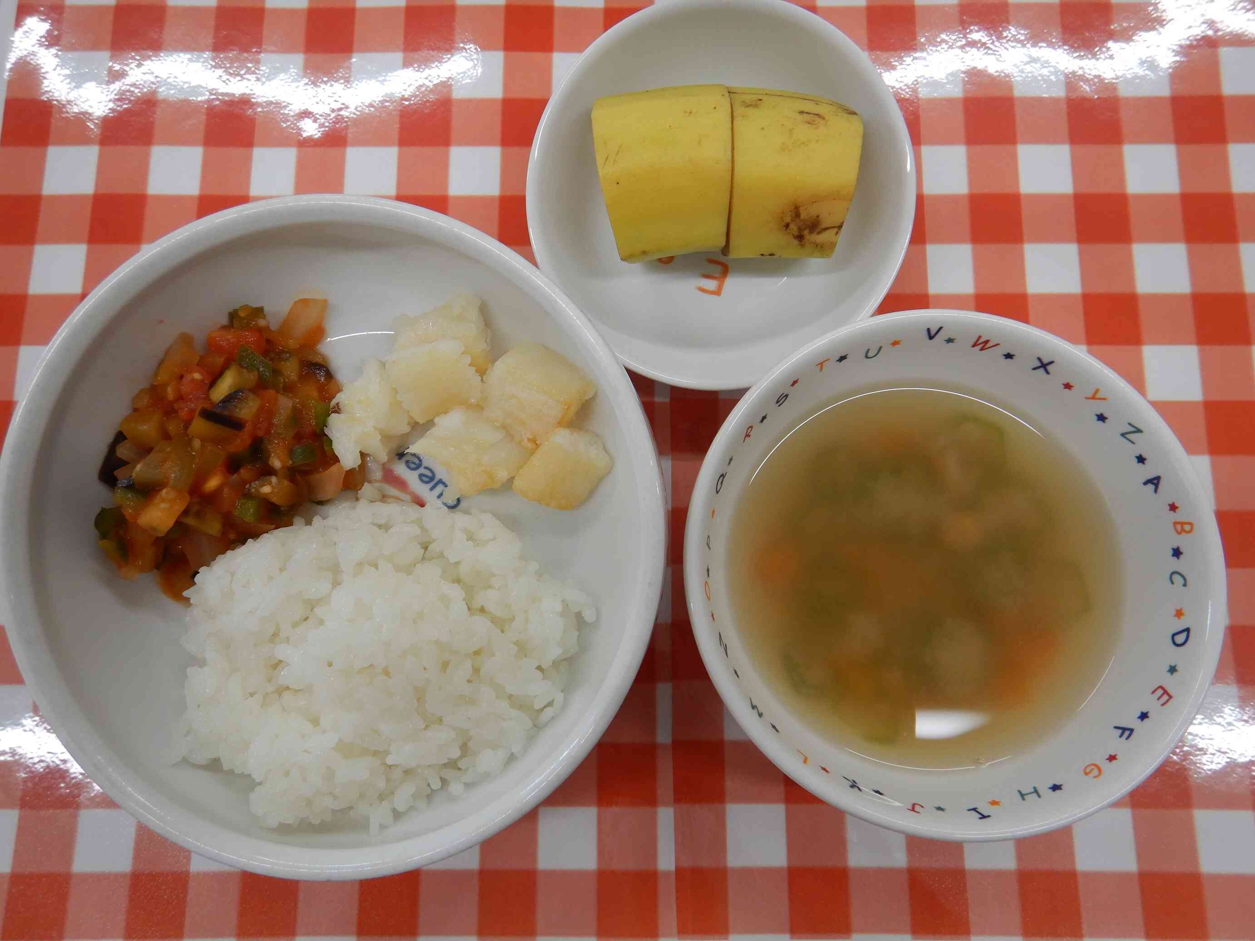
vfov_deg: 56.8
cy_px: 470
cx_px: 628
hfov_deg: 71.6
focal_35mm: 24
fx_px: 870
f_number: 2.8
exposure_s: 1/100
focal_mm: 4.3
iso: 125
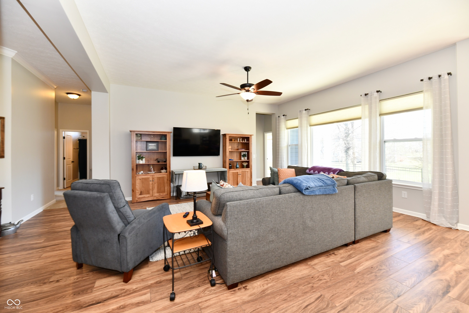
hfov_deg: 104.3
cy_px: 156
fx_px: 182
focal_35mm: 14
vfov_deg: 81.2
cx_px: 234
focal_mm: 14
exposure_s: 1/60
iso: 640
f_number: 6.3
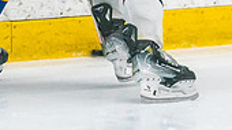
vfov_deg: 1.7
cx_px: 47
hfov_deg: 3.1
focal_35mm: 698
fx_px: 4287
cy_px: -165
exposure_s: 1/1250
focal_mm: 126
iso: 3200
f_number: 2.8
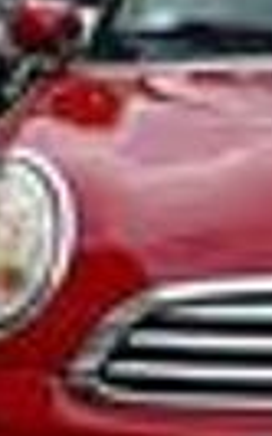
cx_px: 429
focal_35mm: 103
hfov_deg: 12.0
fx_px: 1223
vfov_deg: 20.2
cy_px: 248
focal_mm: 10.11
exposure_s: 1/800
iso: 125
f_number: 2.9
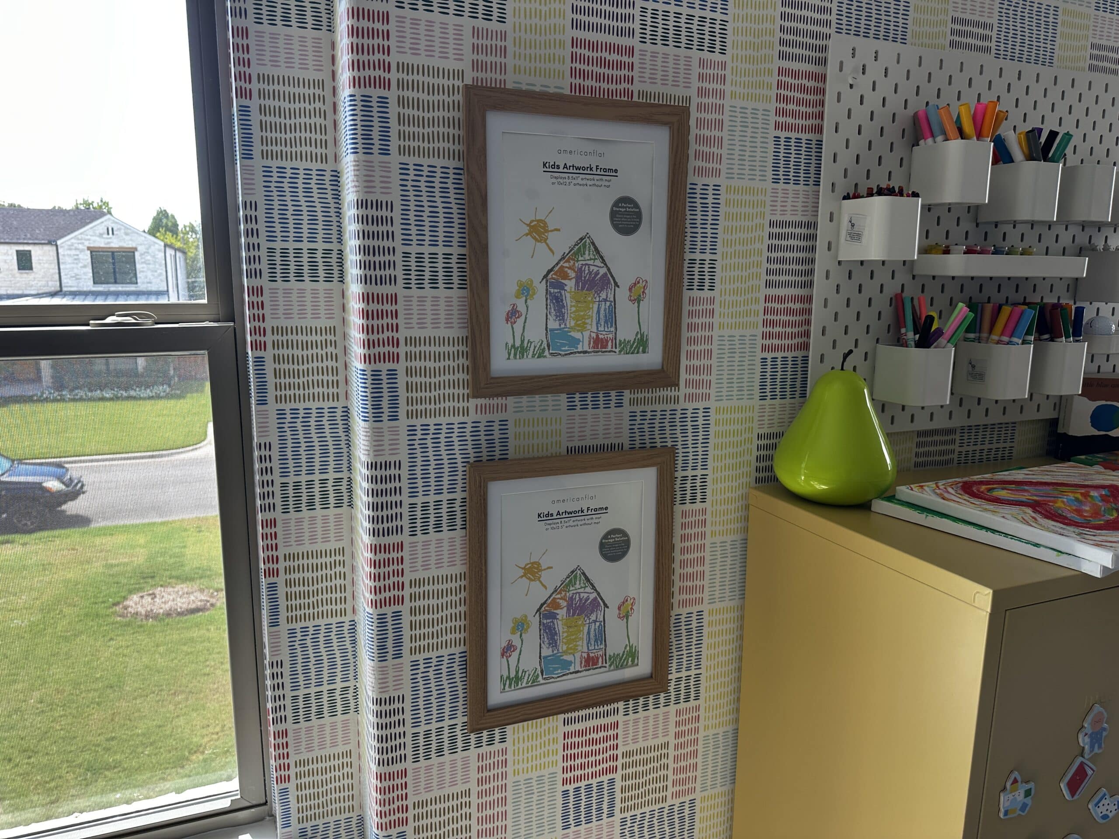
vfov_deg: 56.8
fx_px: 776
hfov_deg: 71.6
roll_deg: -0.6
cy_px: 420
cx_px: 560
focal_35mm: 24
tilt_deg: -9.8
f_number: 1.78
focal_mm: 6.86
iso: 100
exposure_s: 1/130
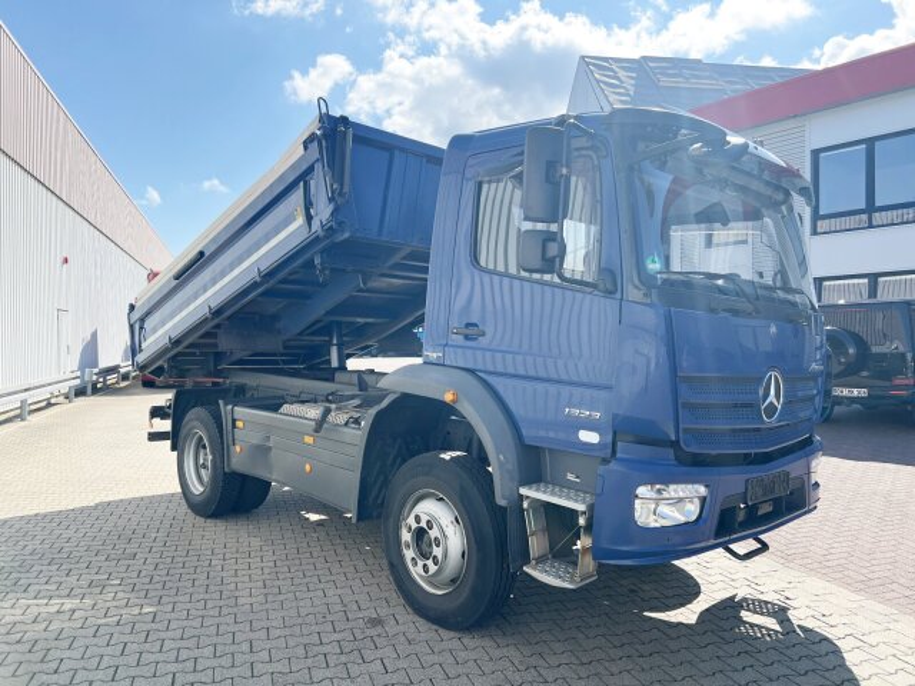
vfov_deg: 53.1
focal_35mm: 26
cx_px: 458
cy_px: 343
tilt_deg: +1.2
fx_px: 687
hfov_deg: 67.3
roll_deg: +0.1
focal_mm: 5.7
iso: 50
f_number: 1.5
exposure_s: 1/2571
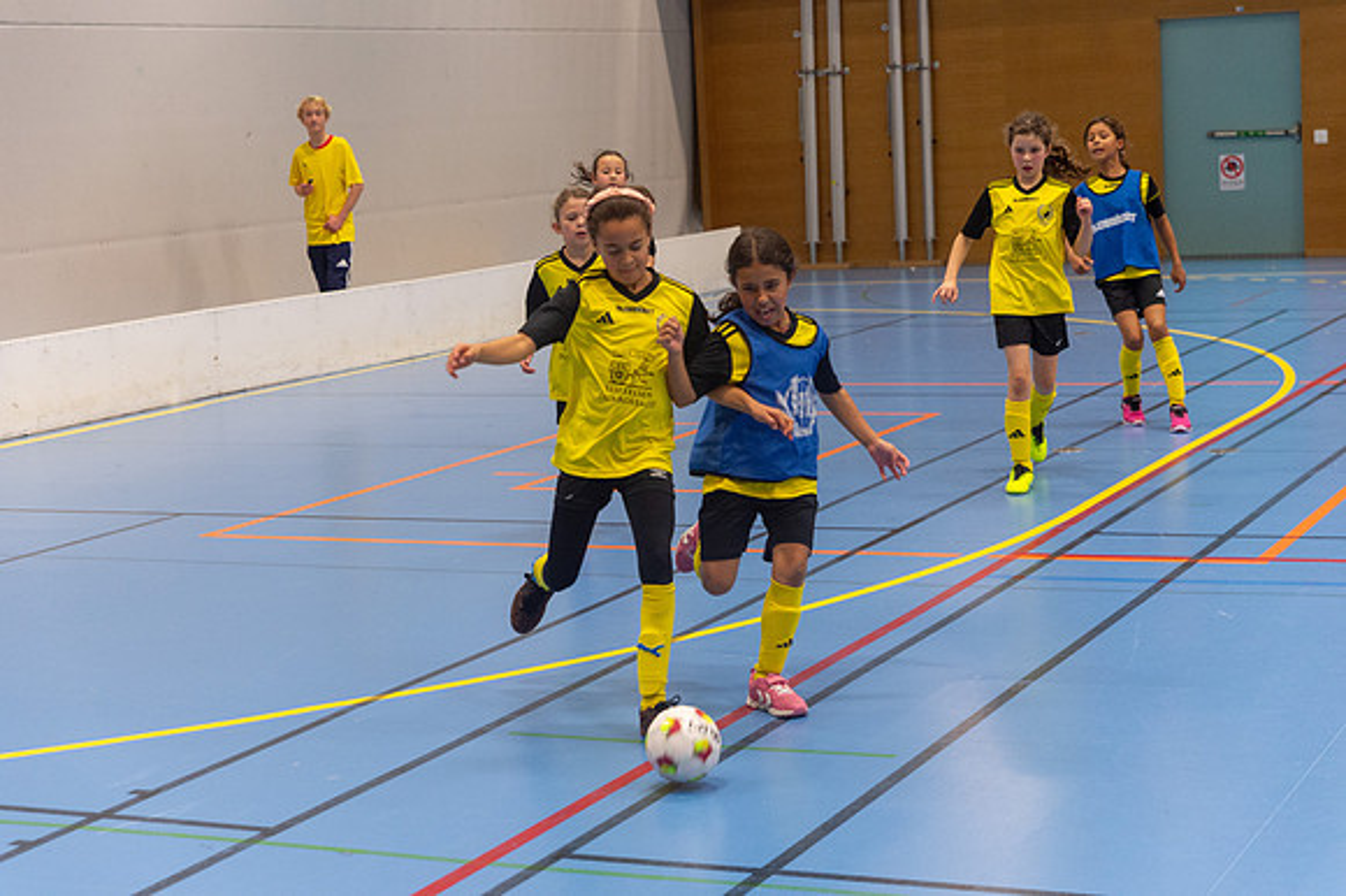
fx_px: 2616
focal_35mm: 70
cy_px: 448
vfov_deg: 19.4
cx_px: 673
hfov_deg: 28.9
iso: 3200
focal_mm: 70
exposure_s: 1/400
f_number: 3.5
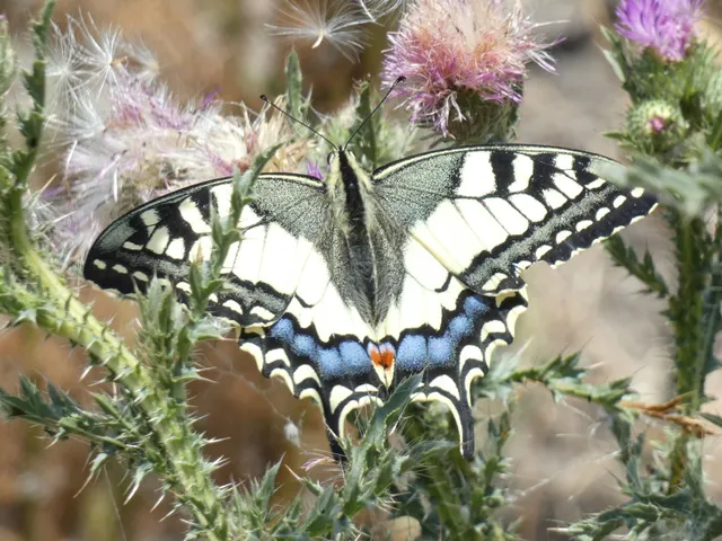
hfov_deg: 5.7
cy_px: 270
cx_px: 361
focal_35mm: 350
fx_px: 7300
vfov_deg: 4.2
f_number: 5.6
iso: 80
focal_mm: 62.7
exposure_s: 1/200
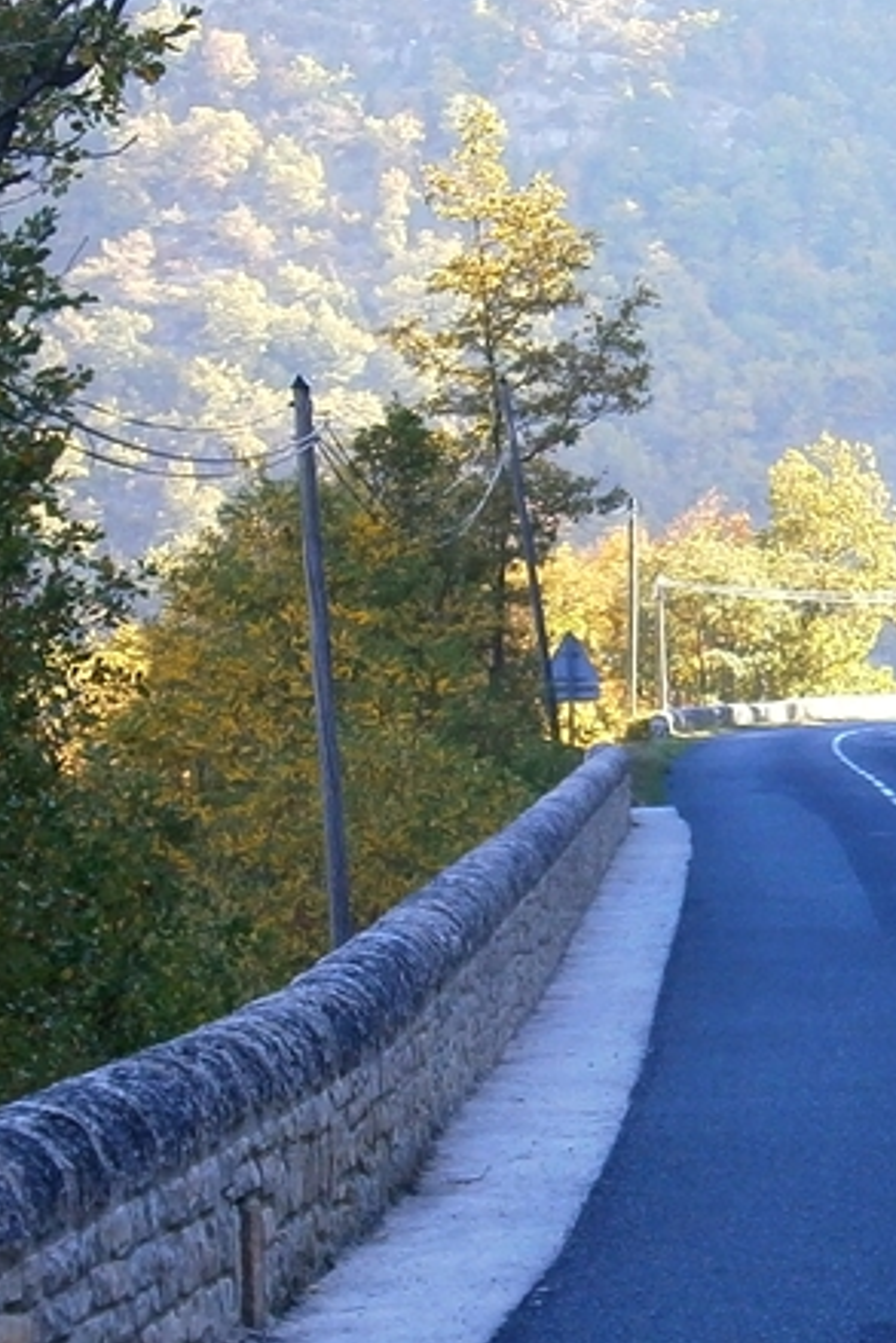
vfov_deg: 12.3
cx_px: 948
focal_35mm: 167
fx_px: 6229
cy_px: 828
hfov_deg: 8.2
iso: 80
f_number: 3.4
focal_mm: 8.3
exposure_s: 1/100
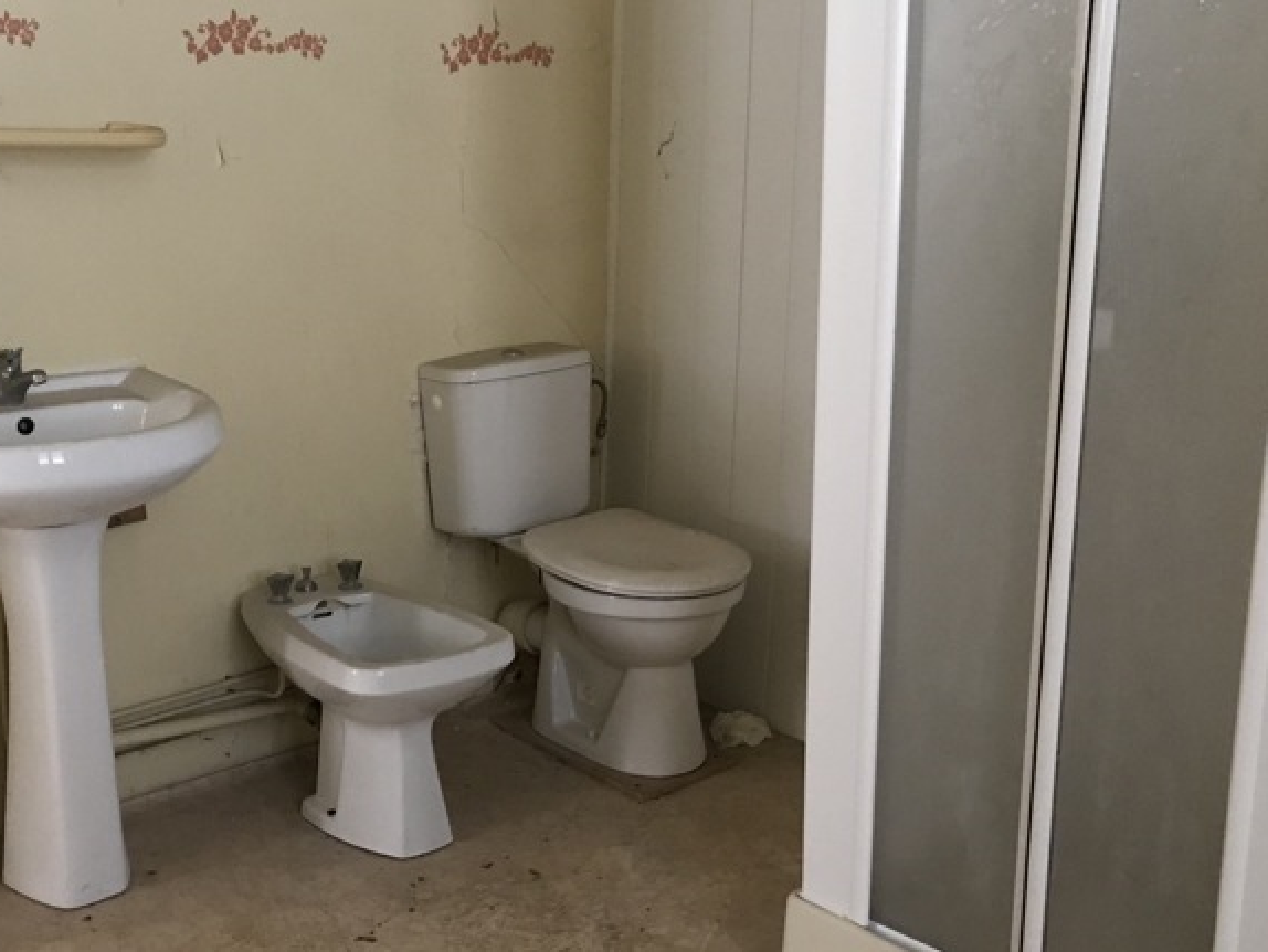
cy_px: 484
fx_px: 1429
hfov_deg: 47.3
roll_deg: +0.2
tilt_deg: -12.8
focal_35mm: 39
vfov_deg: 36.8
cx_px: 462
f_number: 1.8
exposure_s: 1/4
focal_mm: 3.99
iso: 100
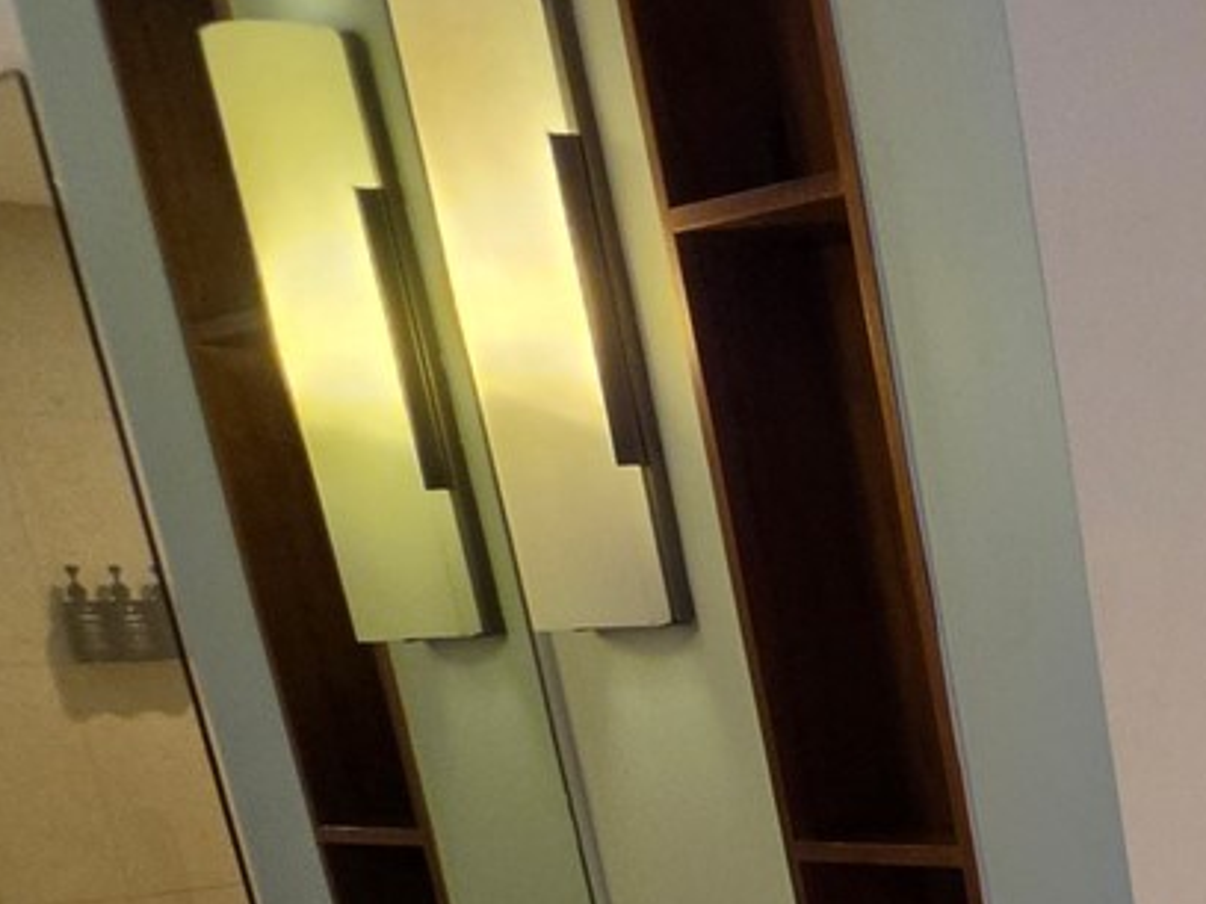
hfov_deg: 25.1
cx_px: 1936
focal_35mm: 51
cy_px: 1199
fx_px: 1777
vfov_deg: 24.6
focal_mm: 2.2
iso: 200
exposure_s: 1/120
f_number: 1.9
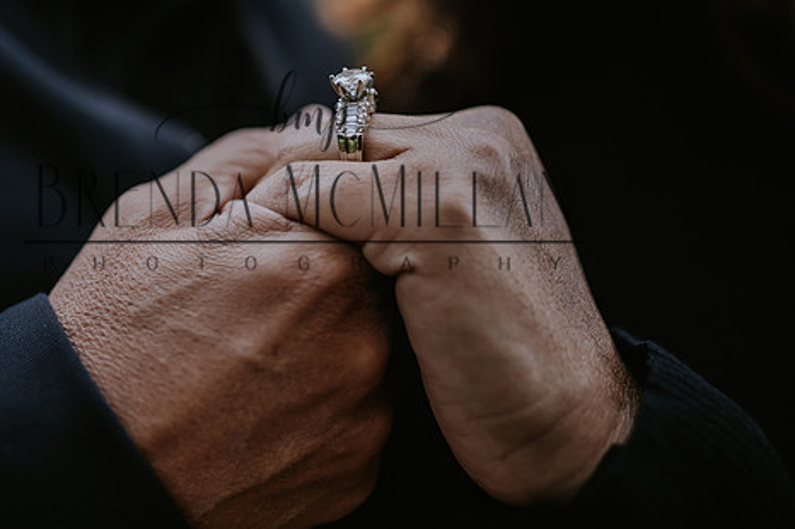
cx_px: 272
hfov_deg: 41.5
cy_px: 198
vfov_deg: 28.5
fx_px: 1037
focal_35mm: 47
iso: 400
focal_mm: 35
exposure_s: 1/800
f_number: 1.8
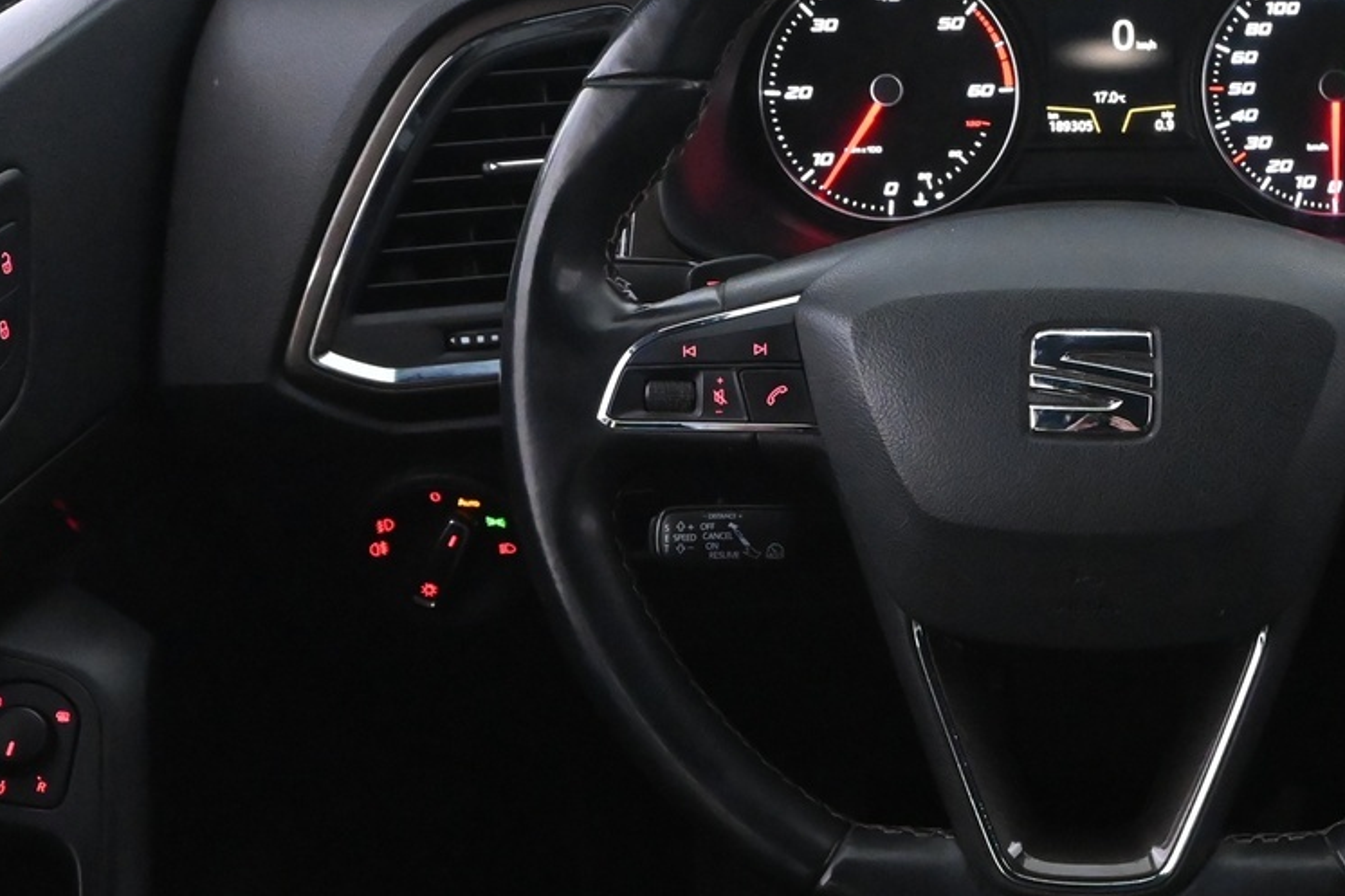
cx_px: 1107
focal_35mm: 64
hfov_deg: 30.7
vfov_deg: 21.4
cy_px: 370
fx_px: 2373
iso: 6400
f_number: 5.6
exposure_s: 1/40
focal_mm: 19.5
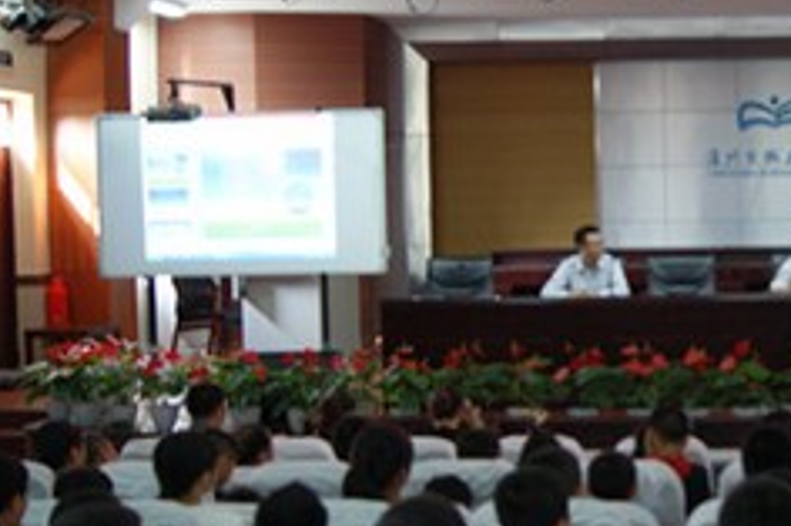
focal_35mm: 70
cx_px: 768
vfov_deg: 19.4
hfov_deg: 27.4
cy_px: 251
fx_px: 1537
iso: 400
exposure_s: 1/15
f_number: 4
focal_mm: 22
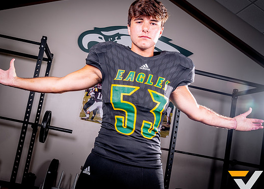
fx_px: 255
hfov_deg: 54.4
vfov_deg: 40.6
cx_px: 107
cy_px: 103
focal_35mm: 34
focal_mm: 24
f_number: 8
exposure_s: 1/125
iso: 100
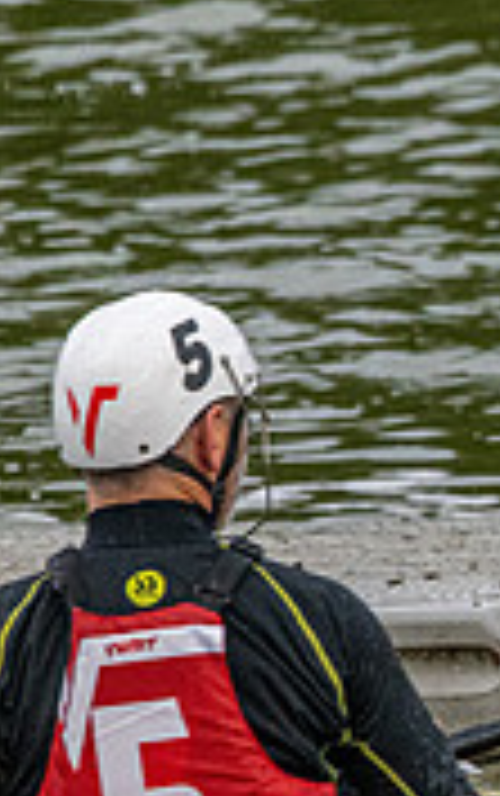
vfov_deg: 1.4
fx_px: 33429
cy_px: 842
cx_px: 1106
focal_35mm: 1537
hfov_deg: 0.9
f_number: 9
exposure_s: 1/2000
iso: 3200
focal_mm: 400
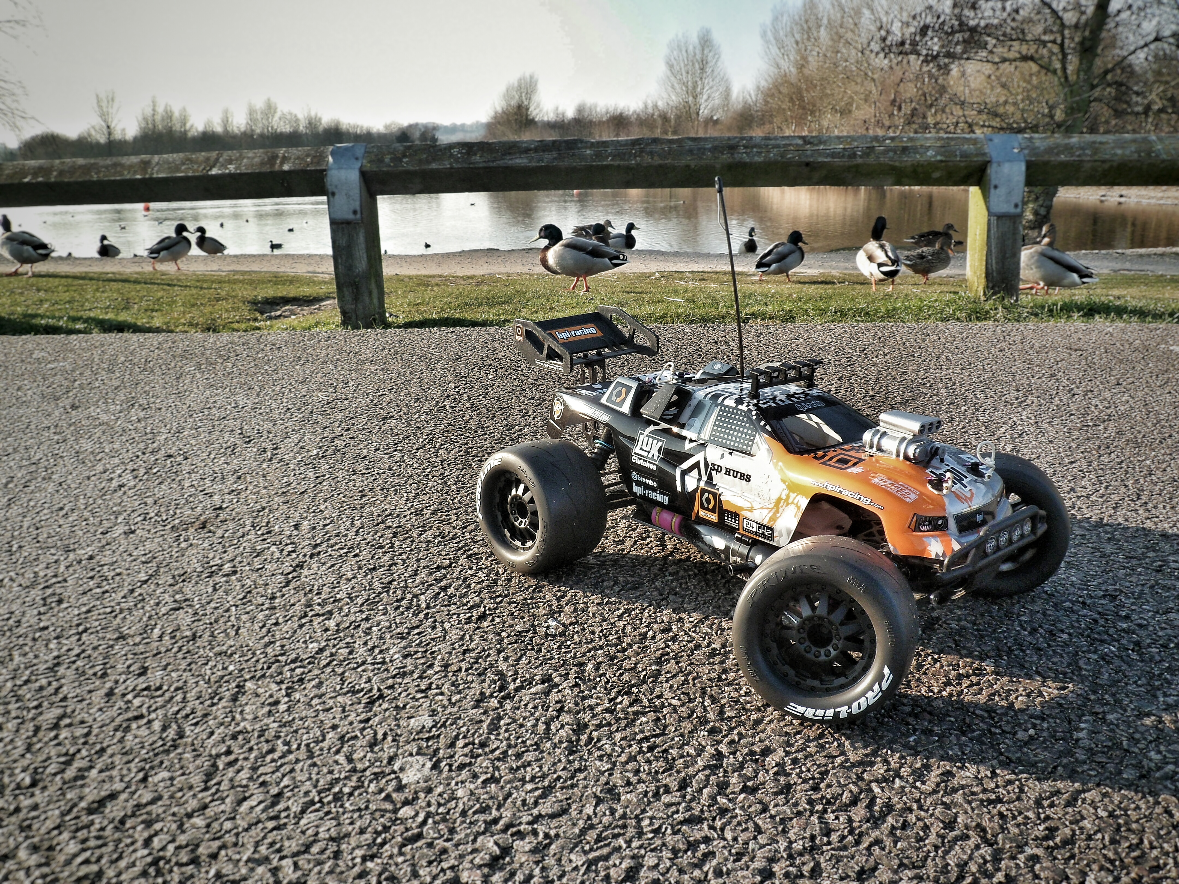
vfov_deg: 51.4
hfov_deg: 65.3
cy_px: 442
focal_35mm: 27
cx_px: 590
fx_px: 920
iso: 80
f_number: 3.3
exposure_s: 1/250
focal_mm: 4.9
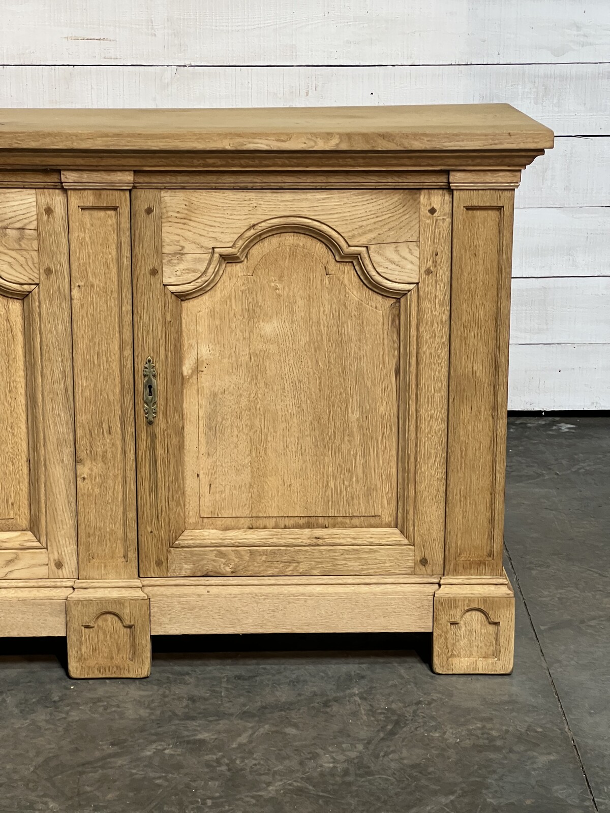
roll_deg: -0.2
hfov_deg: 19.1
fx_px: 1809
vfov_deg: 25.3
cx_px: 305
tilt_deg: -13.2
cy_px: 406
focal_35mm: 77
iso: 320
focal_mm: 9
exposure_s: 1/50
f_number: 2.8
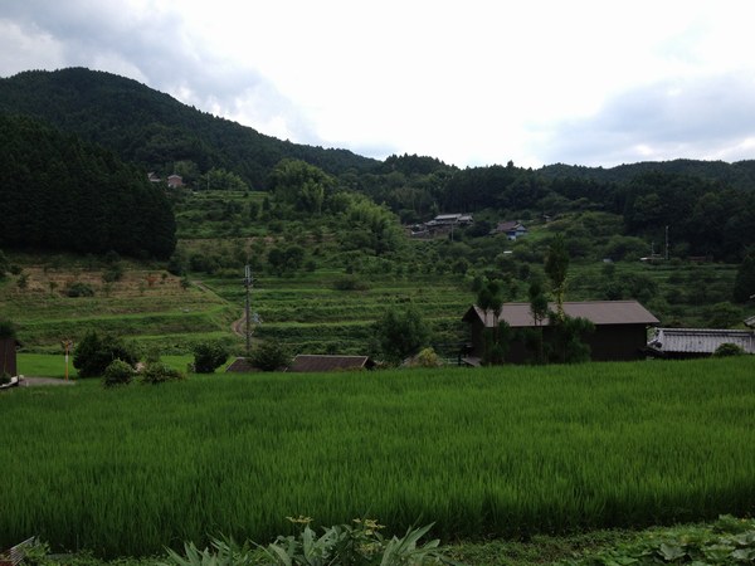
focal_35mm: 35
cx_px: 378
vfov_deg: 40.7
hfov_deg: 52.6
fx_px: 763
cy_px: 283
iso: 50
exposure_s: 1/1175
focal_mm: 4.28
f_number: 2.4
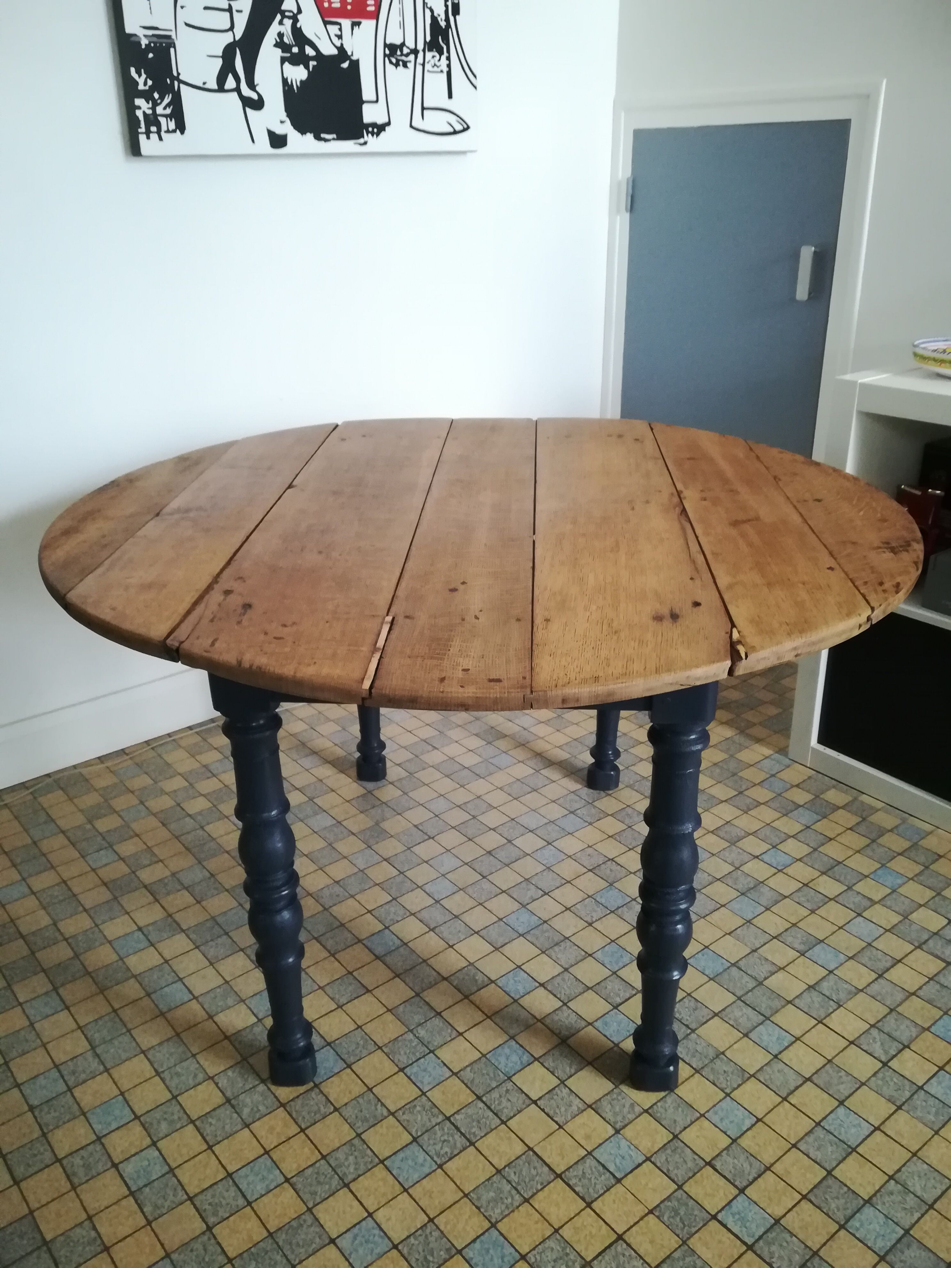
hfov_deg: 51.4
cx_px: 476
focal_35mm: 27
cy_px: 634
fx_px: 989
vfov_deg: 65.3
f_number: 2.2
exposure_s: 1/14.3
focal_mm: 3.83
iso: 500
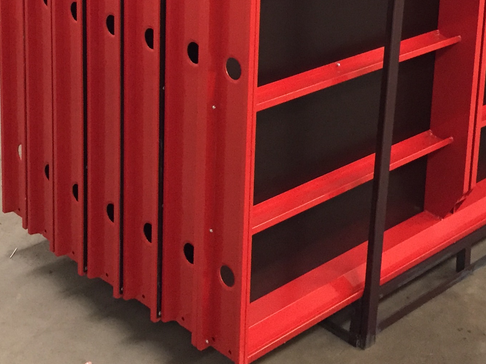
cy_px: -41
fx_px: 983
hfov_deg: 27.8
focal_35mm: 70
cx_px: 257
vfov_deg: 20.0
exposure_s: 1/25
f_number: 2.2
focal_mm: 4.15
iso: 250
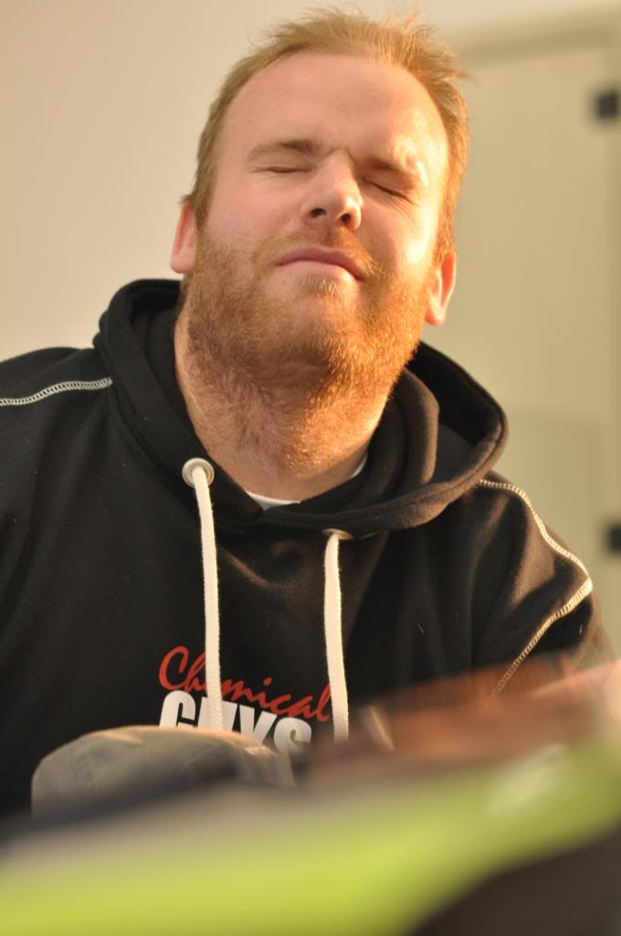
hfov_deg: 8.7
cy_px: 468
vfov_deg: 13.1
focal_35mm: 158
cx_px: 310
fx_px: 4086
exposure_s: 1/60
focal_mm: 105
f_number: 4
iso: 800
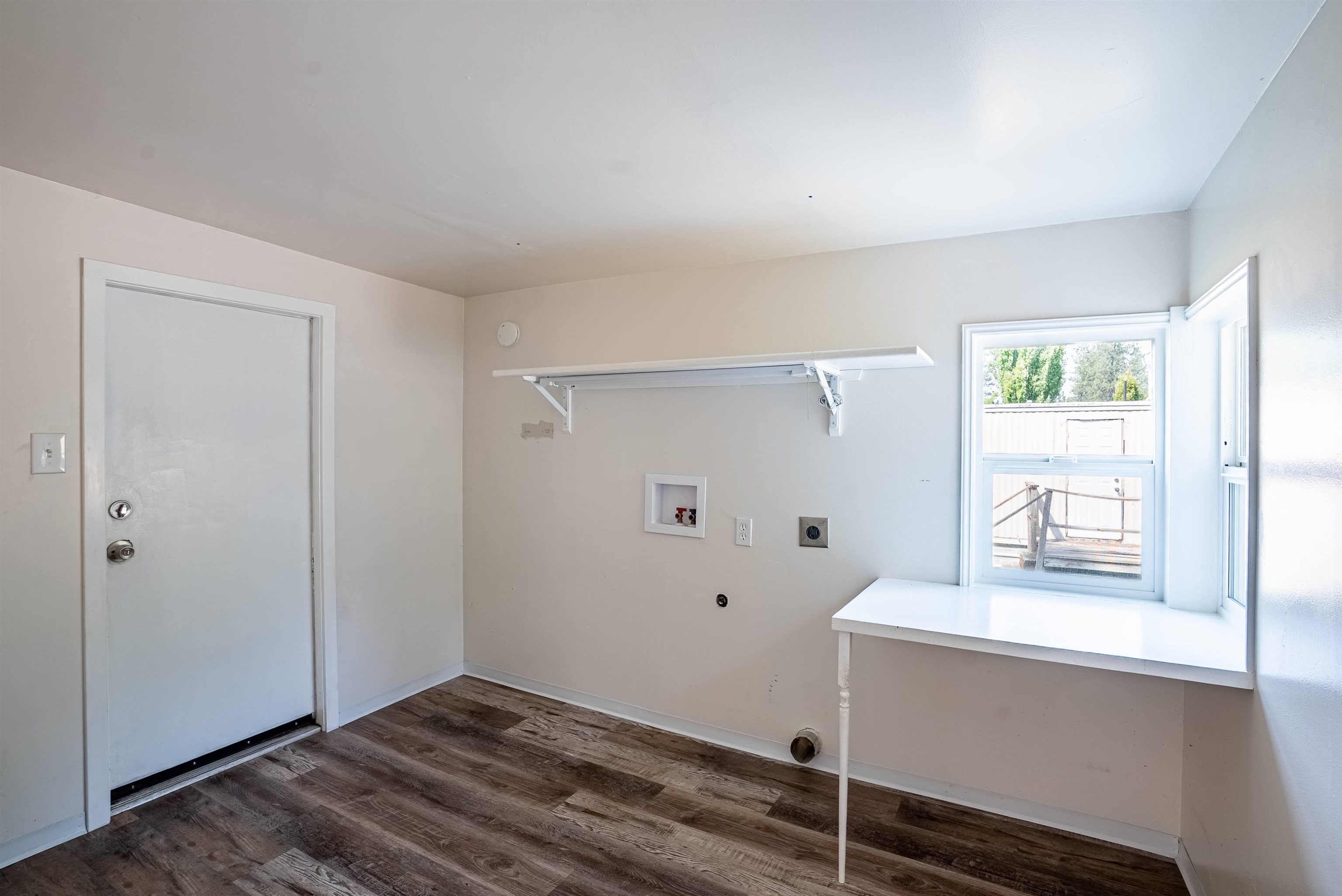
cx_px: 671
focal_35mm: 16
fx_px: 597
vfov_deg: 73.8
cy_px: 448
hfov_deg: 96.7
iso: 400
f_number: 8
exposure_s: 1/1000
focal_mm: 16
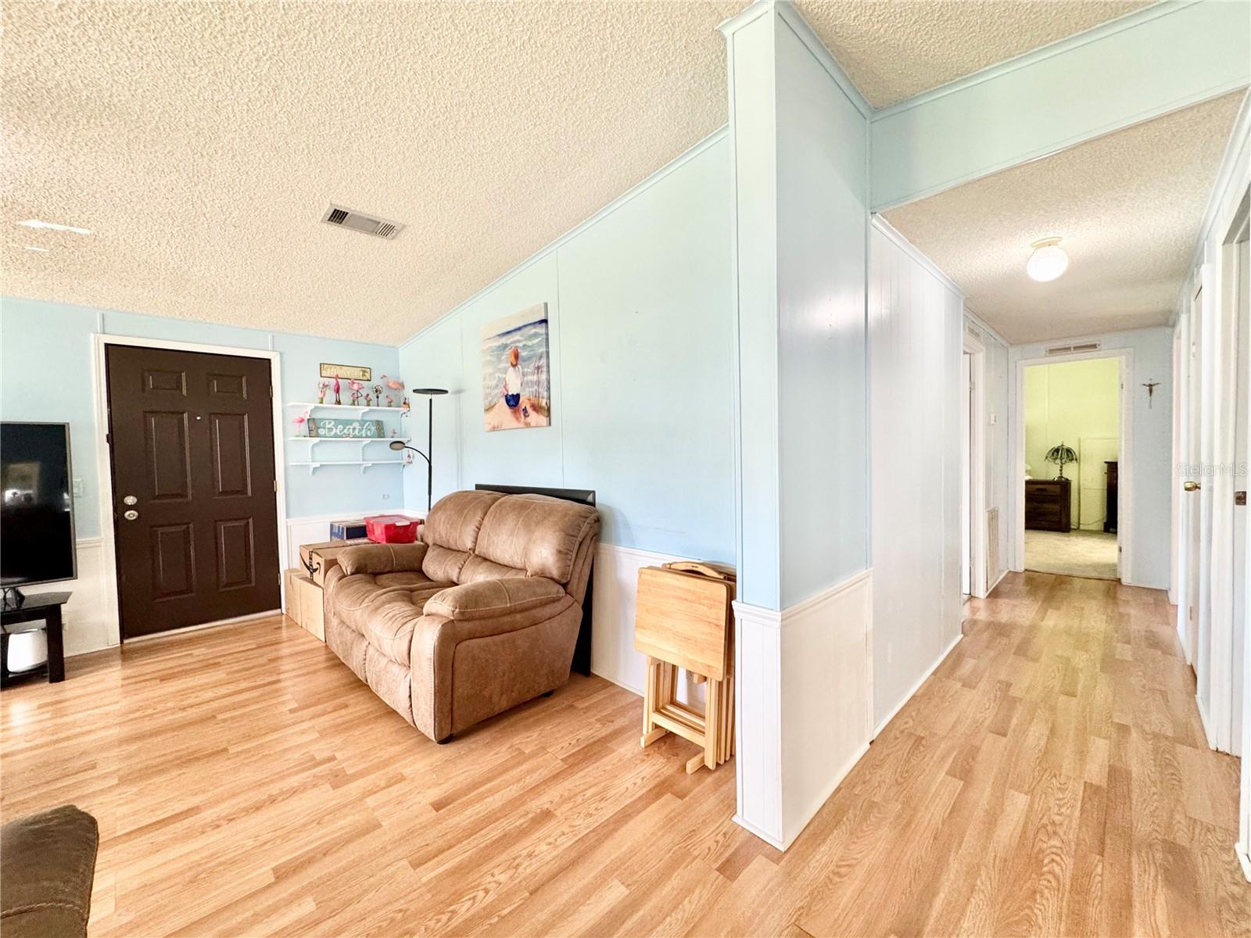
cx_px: 626
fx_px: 506
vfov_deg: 85.7
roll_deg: +1.6
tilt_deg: -3.3
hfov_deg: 102.1
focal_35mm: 14
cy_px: 469
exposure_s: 1/120
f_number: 2.2
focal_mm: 2.22
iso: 250
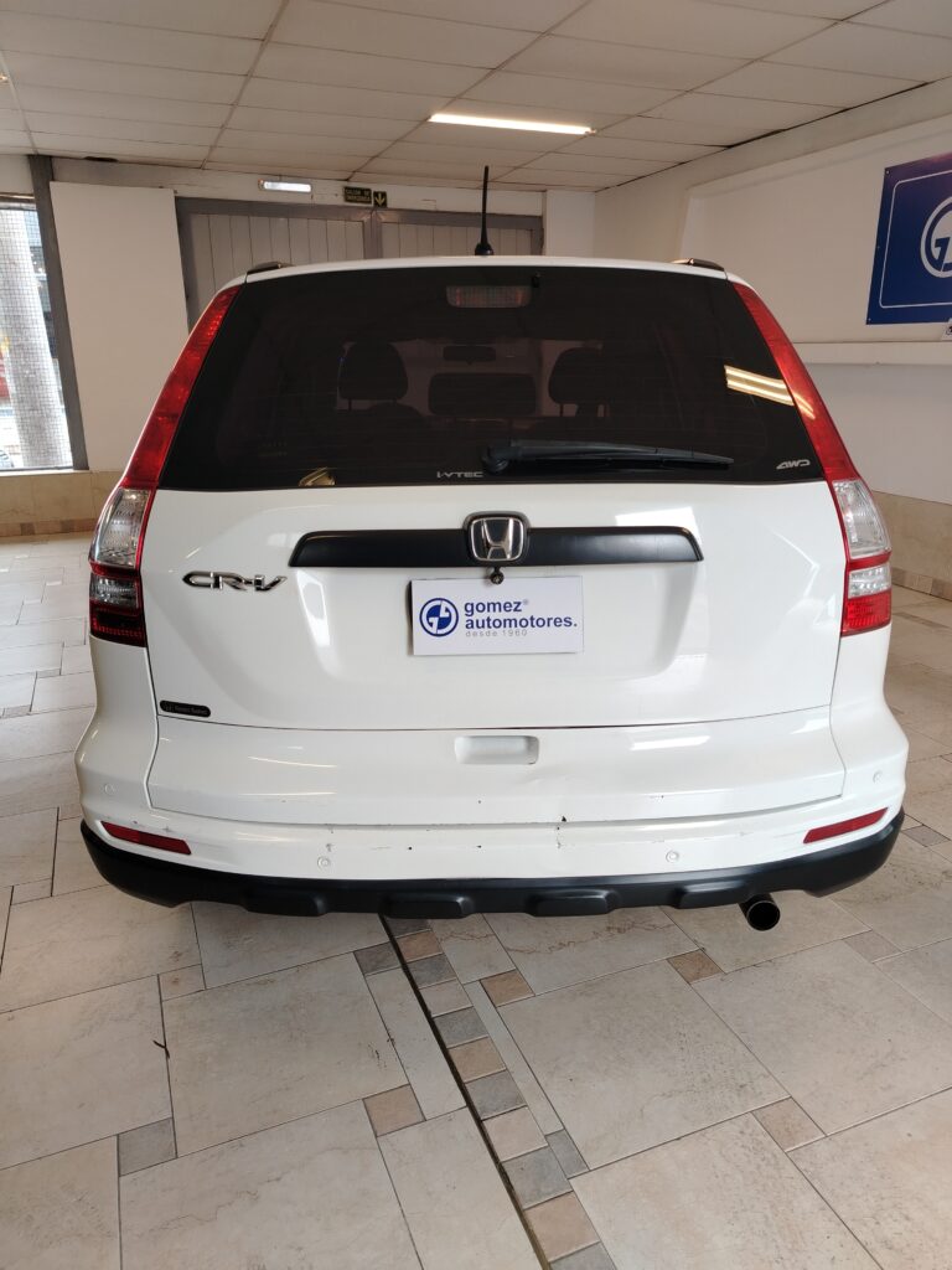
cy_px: 635
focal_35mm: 24
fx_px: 880
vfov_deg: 71.6
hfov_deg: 56.8
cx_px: 476
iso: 347
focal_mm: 5.25
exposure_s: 1/50
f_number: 1.75
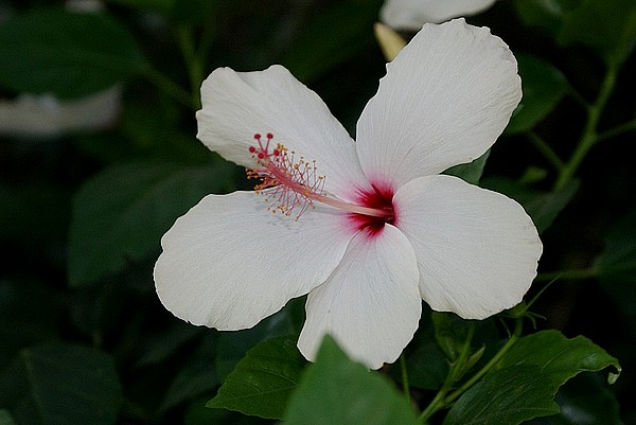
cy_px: 212
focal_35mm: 105
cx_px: 318
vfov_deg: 13.1
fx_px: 1856
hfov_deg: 19.4
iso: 400
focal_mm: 70
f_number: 5.6
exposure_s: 1/125
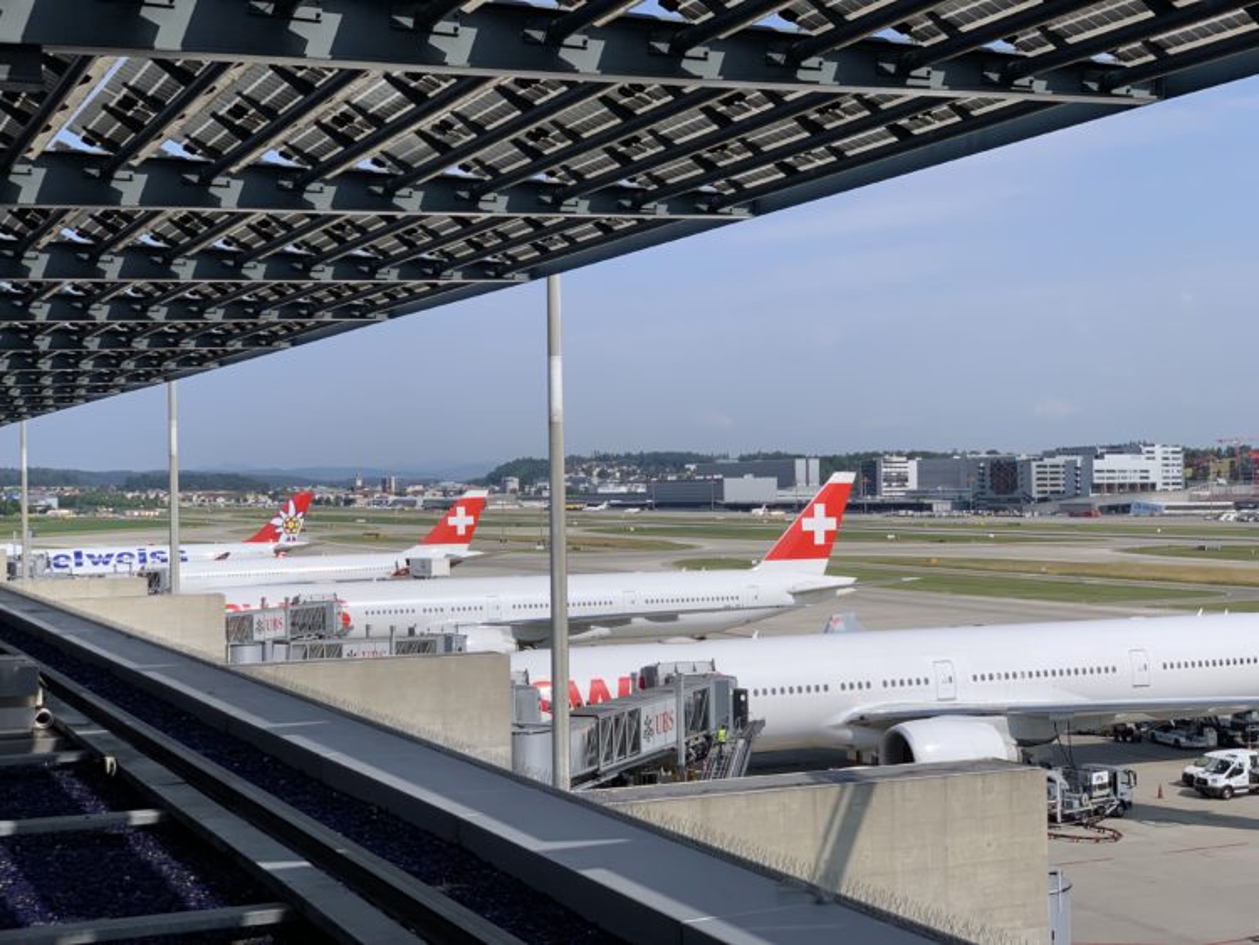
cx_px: 630
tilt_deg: +1.8
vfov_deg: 28.0
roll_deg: +0.2
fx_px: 1892
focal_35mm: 52
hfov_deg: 36.8
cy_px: 472
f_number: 2.4
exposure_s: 1/1916
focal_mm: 6
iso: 16
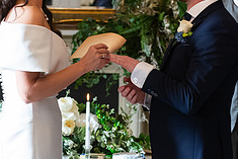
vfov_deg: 7.9
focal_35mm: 173
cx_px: 89
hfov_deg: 11.9
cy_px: 52
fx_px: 1144
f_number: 3.5
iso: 1000
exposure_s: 1/160
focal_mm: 70
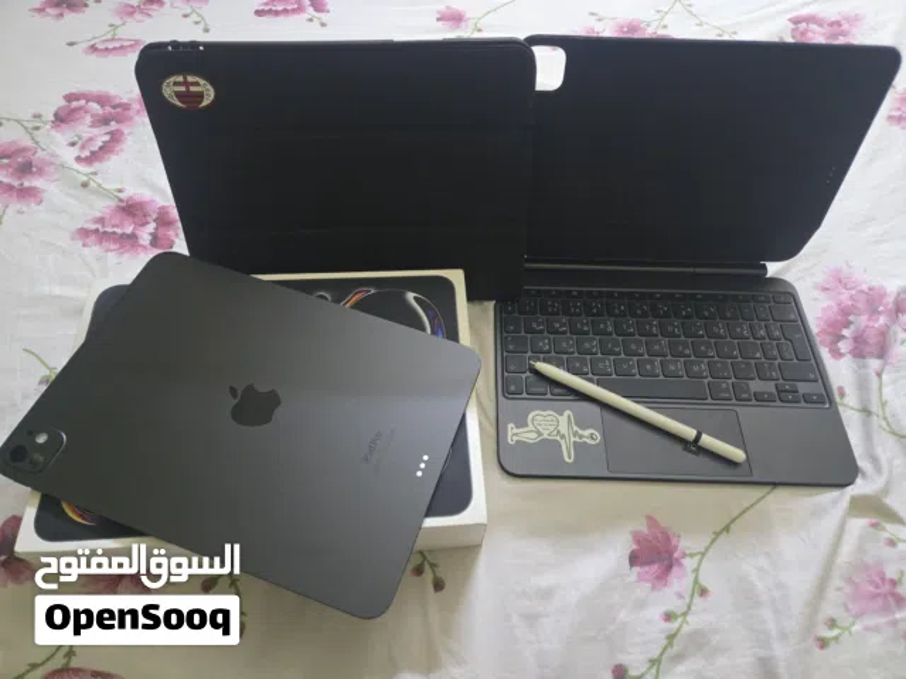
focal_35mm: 23
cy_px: 340
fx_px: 602
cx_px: 453
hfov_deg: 73.9
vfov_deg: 58.9
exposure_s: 1/100
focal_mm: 5.4
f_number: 1.8
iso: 1600
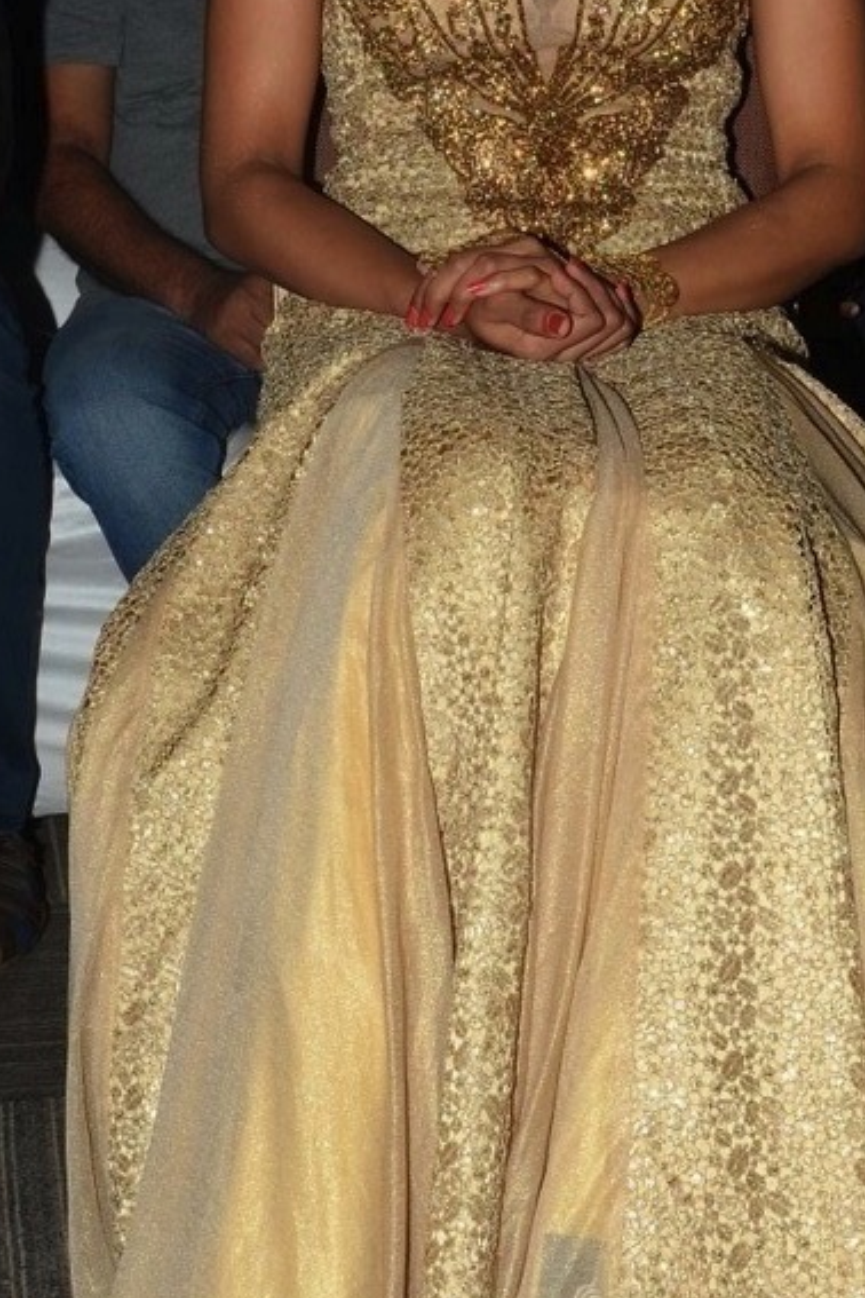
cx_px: 622
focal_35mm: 102
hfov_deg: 13.4
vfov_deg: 19.9
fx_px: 3676
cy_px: 332
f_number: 10
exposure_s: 1/160
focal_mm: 32
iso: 200
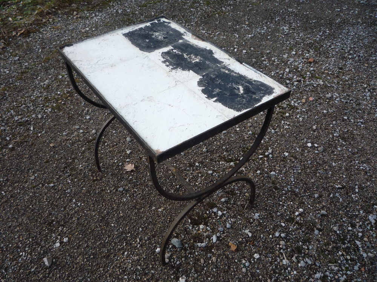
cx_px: 188
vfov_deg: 46.8
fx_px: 327
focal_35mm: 30
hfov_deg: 60.0
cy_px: 141
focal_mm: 5.2
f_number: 4
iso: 100
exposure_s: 1/320
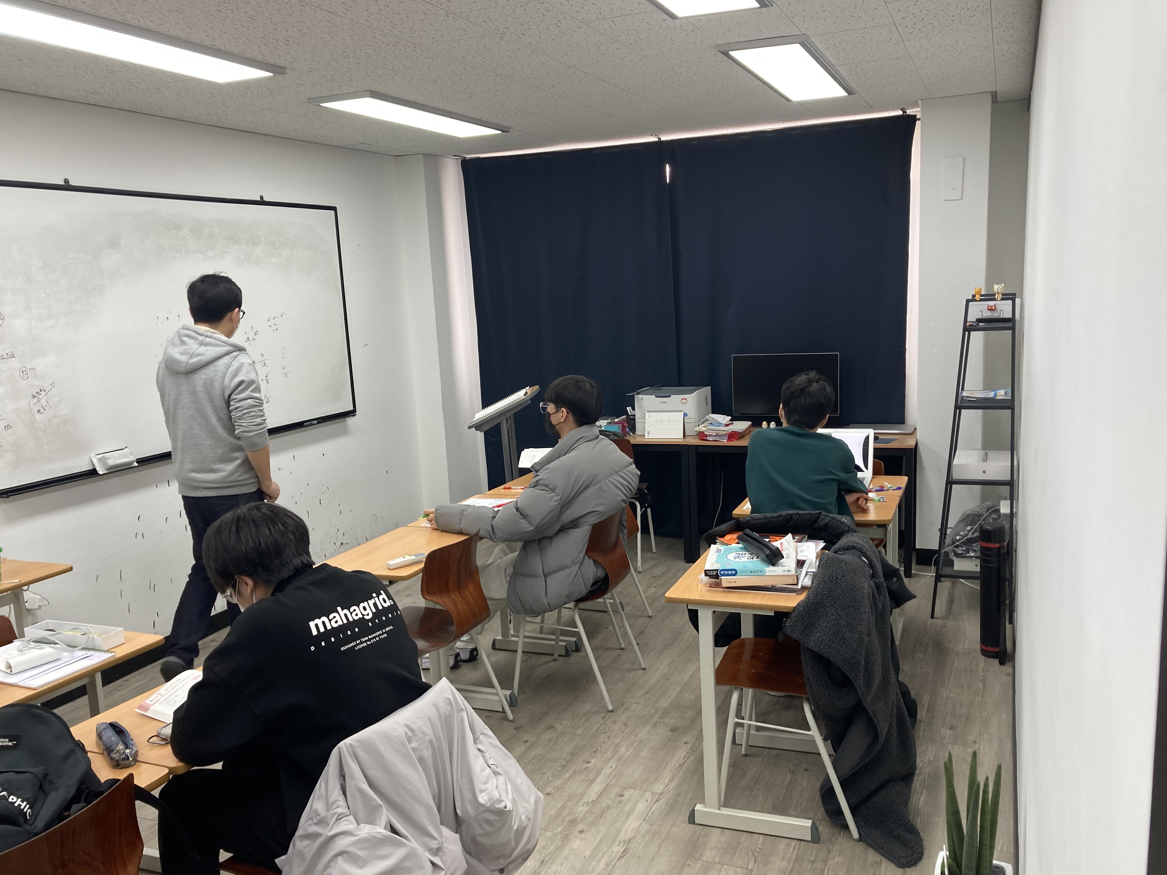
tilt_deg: -10.1
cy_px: 451
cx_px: 579
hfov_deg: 61.7
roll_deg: +2.3
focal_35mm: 29
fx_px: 978
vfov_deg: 48.2
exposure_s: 1/120
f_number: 1.8
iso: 80
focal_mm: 3.99
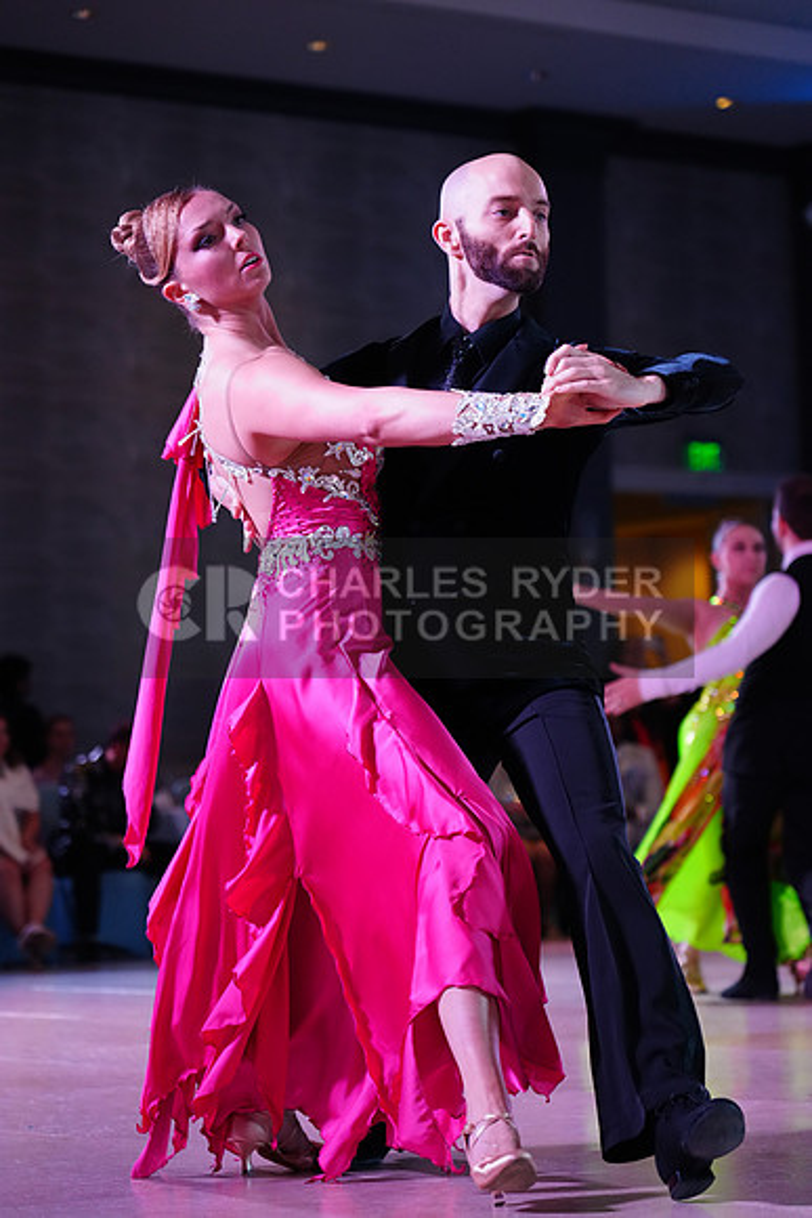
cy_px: 609
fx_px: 3550
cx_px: 406
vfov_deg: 19.5
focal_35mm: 105
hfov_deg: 13.0
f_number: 4
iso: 3200
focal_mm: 105
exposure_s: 1/400
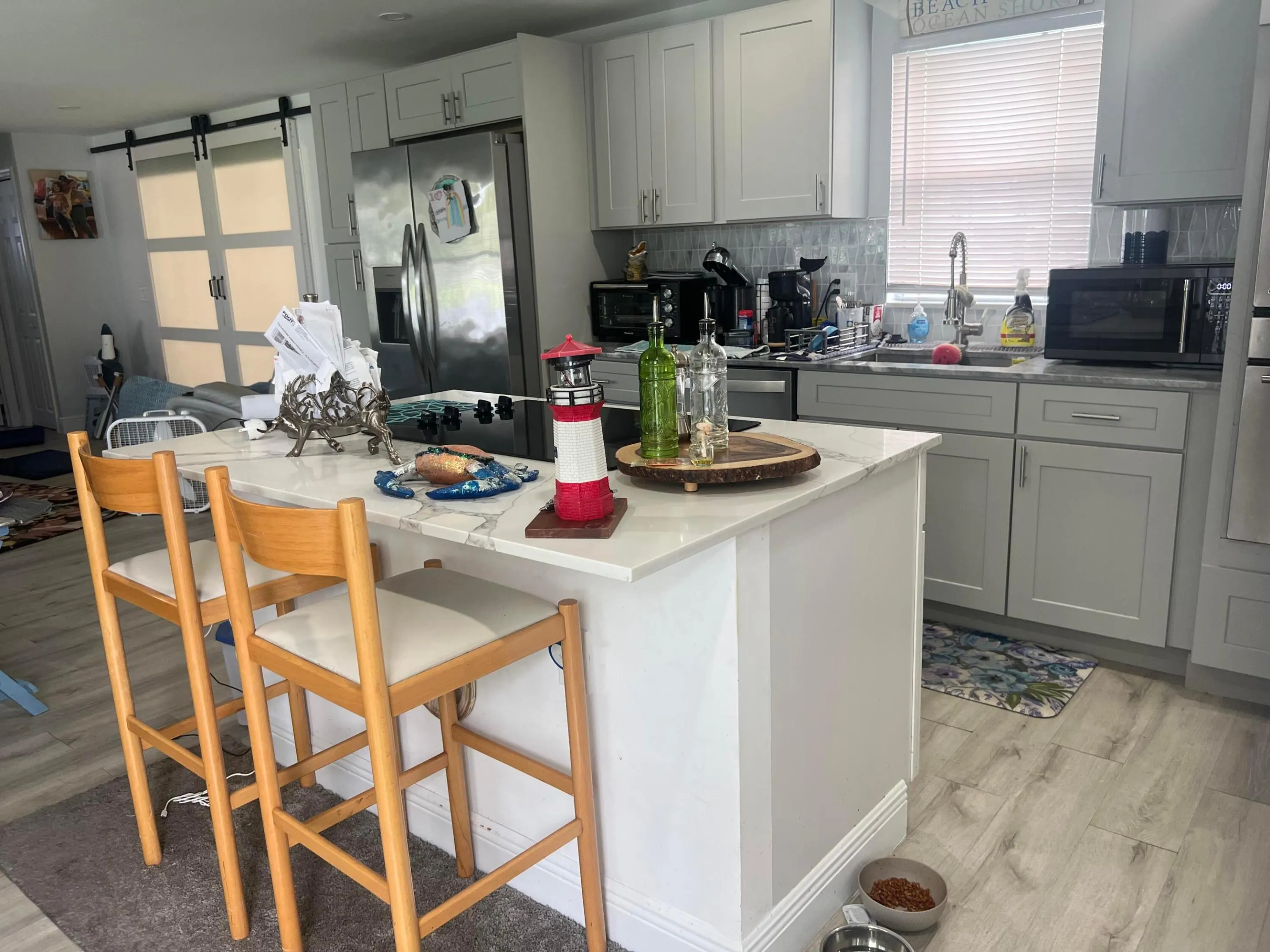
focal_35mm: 26
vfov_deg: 53.1
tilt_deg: -13.3
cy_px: 476
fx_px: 954
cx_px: 635
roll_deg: +2.5
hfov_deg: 67.3
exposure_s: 1/120
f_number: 1.5
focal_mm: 5.7
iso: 100
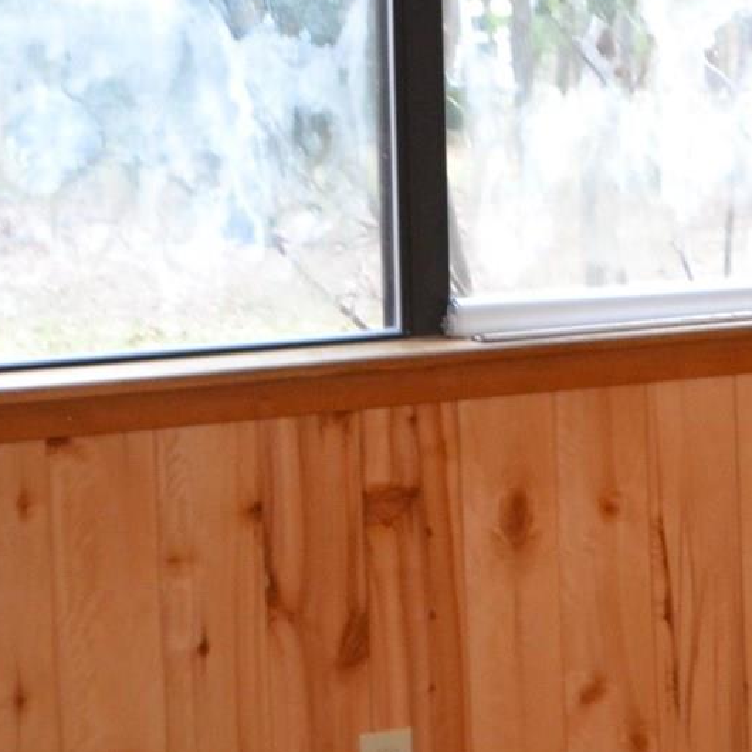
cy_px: 0
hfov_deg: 11.9
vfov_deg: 13.0
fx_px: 3269
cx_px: 1457
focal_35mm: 133
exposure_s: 1/60
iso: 640
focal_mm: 18
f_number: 3.5
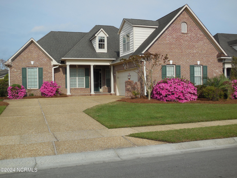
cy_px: 89
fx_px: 274
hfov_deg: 46.8
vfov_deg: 36.0
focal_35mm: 40
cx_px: 118
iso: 125
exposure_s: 1/500
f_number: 7.1
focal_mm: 7.1
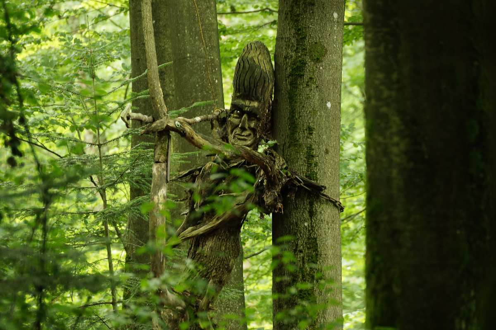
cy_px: 165
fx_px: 6200
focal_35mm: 450
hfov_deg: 4.6
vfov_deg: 3.1
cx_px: 248
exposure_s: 1/25
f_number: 6.3
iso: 500
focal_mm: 300
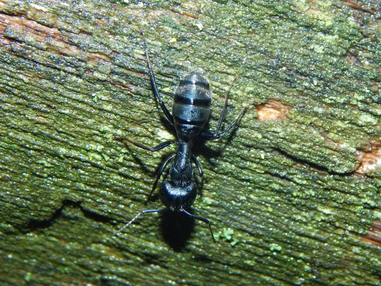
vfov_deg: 15.9
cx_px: 190
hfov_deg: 21.1
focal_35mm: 93
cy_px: 143
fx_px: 1024
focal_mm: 16.6
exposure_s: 1/30
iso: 200
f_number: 8.8
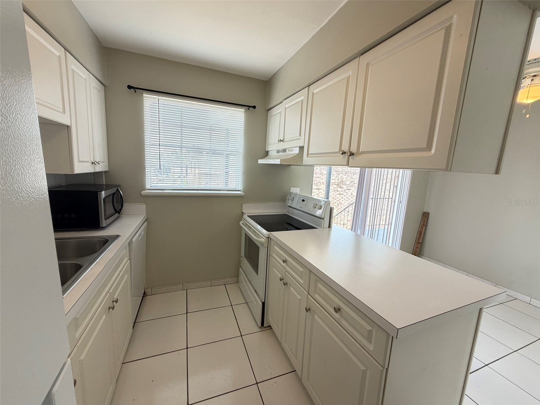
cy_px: 202
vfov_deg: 85.7
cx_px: 270
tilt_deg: -8.9
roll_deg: -2.7
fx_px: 218
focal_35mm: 14
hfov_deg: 102.1
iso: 100
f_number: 2.2
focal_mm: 2.22
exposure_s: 1/121
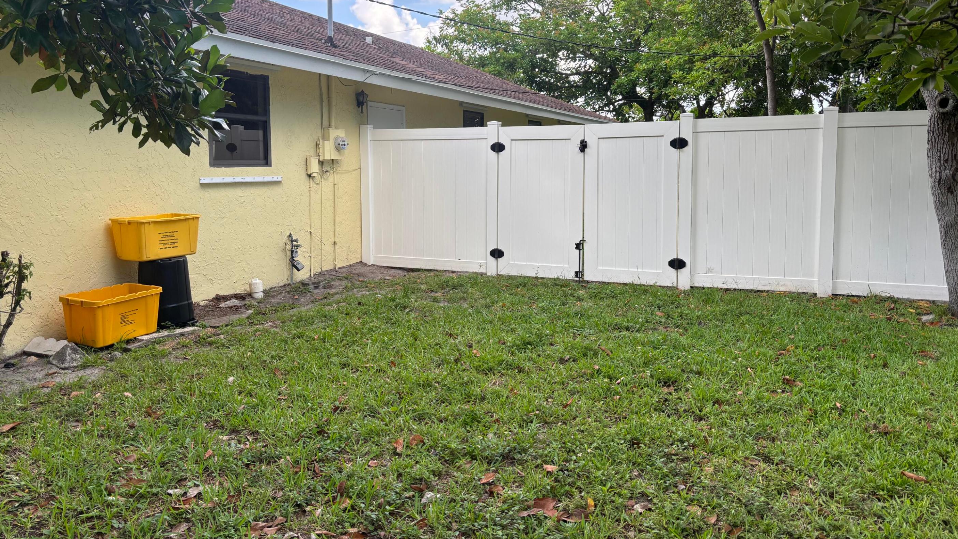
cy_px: 224
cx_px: 480
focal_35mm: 29
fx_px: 737
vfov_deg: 40.1
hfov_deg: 66.1
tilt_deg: -5.0
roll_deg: -0.4
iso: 50
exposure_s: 1/531
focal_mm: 5.96
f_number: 1.6
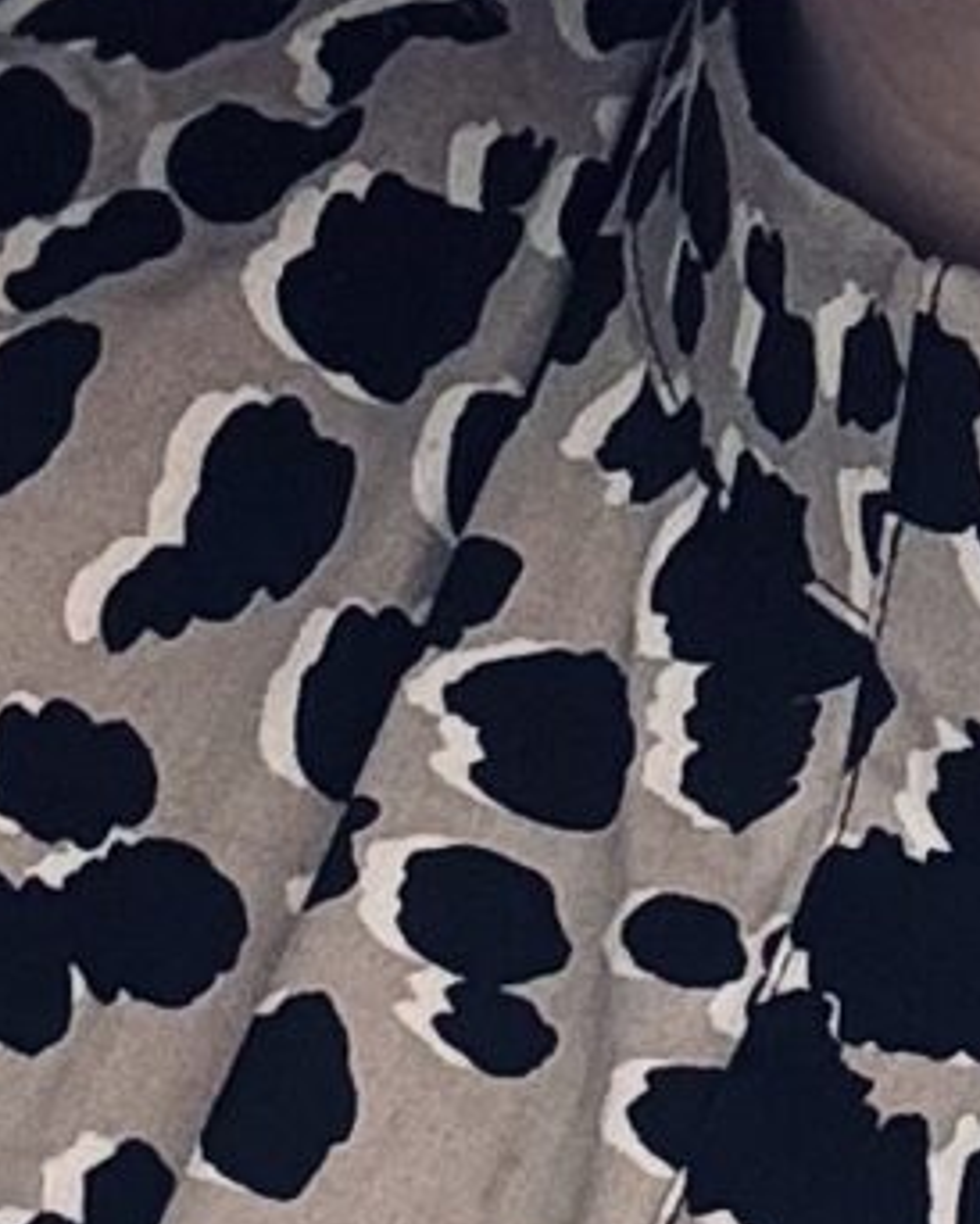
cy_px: 293
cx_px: 1184
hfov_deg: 7.0
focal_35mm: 219
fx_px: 7933
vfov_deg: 8.8
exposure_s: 1/73
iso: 80
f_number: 1.9
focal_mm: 2.69
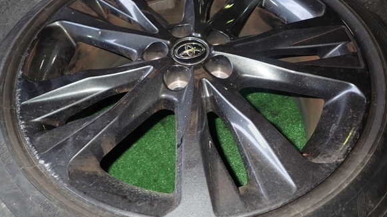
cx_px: 190
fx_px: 287
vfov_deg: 41.3
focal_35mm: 28
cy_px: 89
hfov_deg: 67.9
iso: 200
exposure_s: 1/30
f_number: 5.6
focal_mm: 4.5
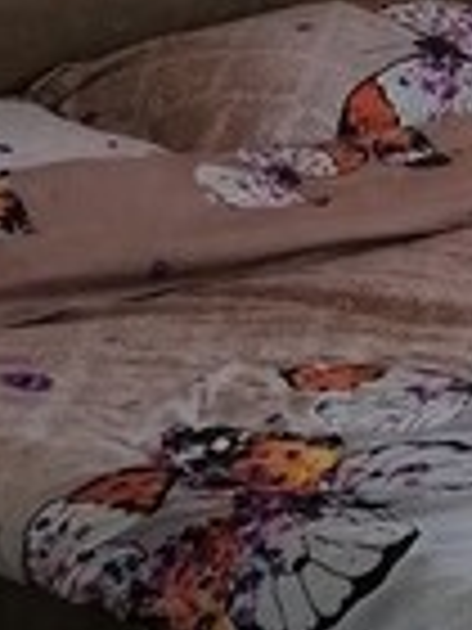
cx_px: 1128
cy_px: -9
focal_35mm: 198
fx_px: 3600
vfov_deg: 9.9
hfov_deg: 7.1
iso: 50
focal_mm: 4.75
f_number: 1.8
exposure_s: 1/50
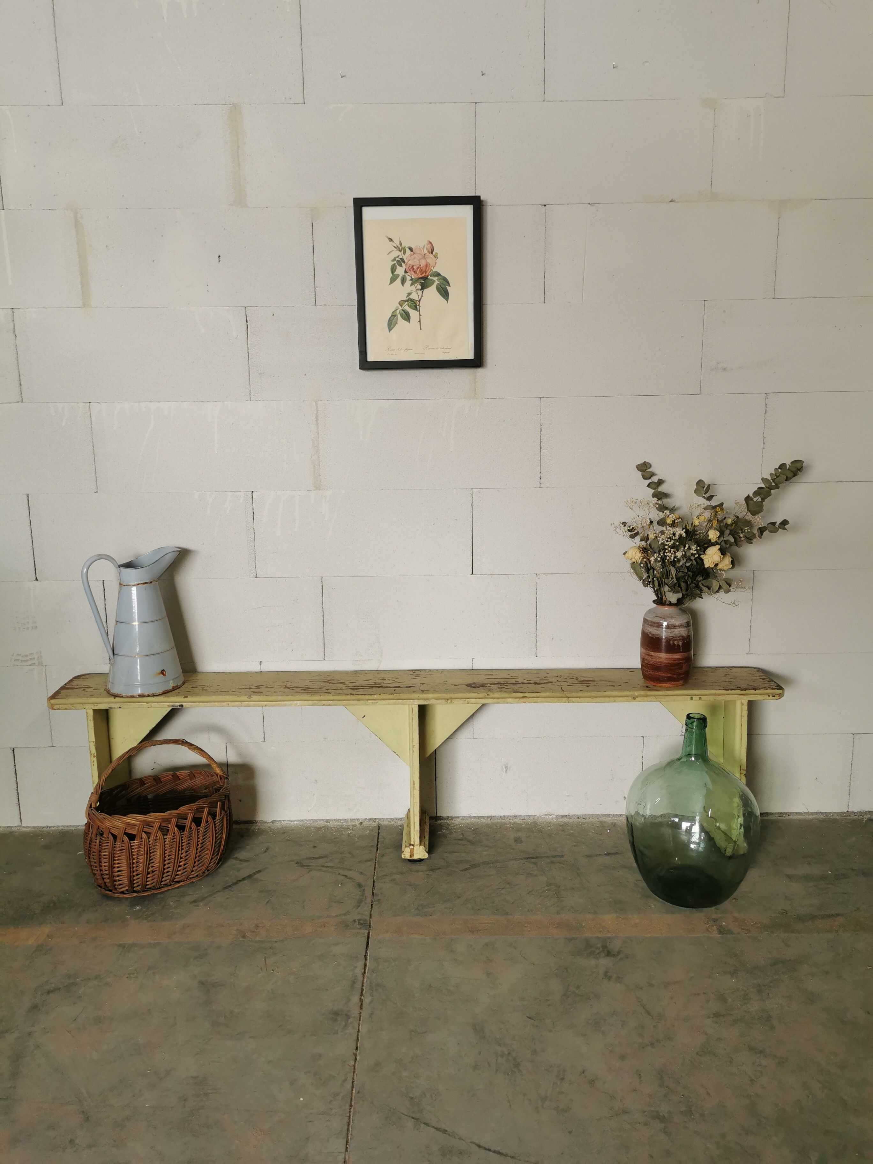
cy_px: 582
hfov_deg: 51.4
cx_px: 436
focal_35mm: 27
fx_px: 908
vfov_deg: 65.3
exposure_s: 1/120
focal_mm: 5.58
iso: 100
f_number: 1.8
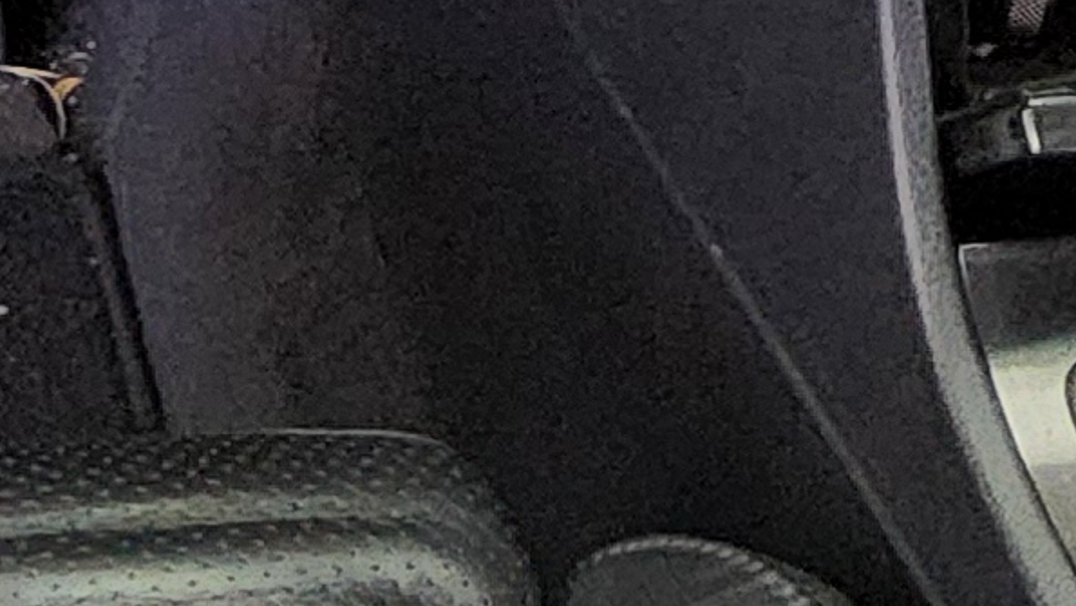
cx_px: 1188
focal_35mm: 189
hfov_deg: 11.2
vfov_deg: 5.8
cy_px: -1478
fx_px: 5394
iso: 400
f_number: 2
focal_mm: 3.08
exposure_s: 1/120
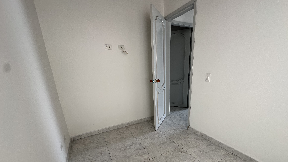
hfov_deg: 99.3
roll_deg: +2.9
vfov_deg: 65.6
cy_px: 106
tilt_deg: -15.3
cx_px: 150
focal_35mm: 16
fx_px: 122
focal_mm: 2.22
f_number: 2.2
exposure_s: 1/99
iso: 64
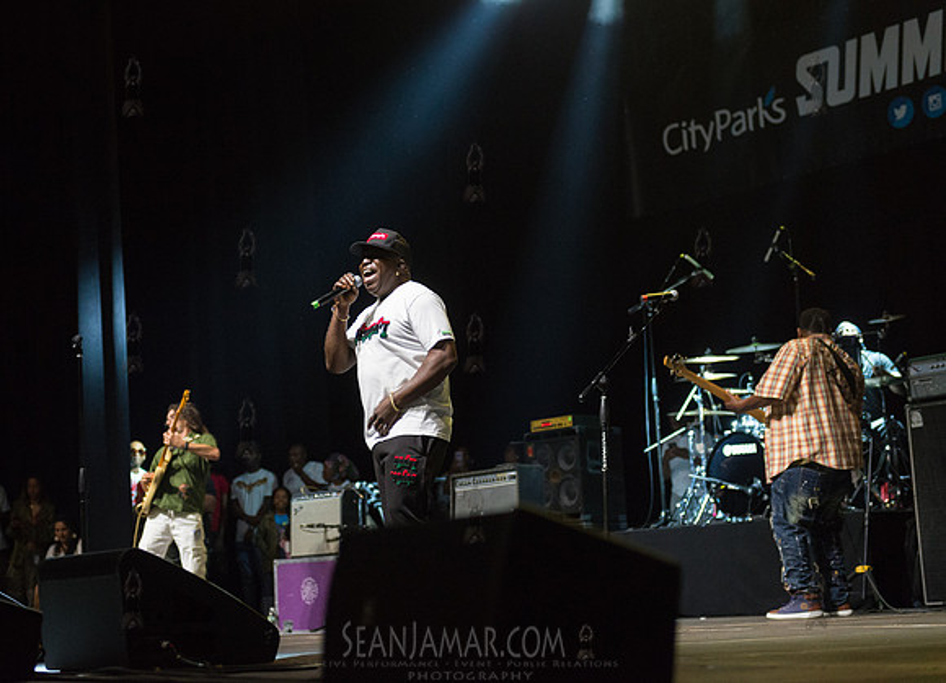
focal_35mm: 66
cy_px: 325
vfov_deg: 21.6
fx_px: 1792
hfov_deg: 29.5
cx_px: 409
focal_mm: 60
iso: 4000
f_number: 2.8
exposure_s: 1/320
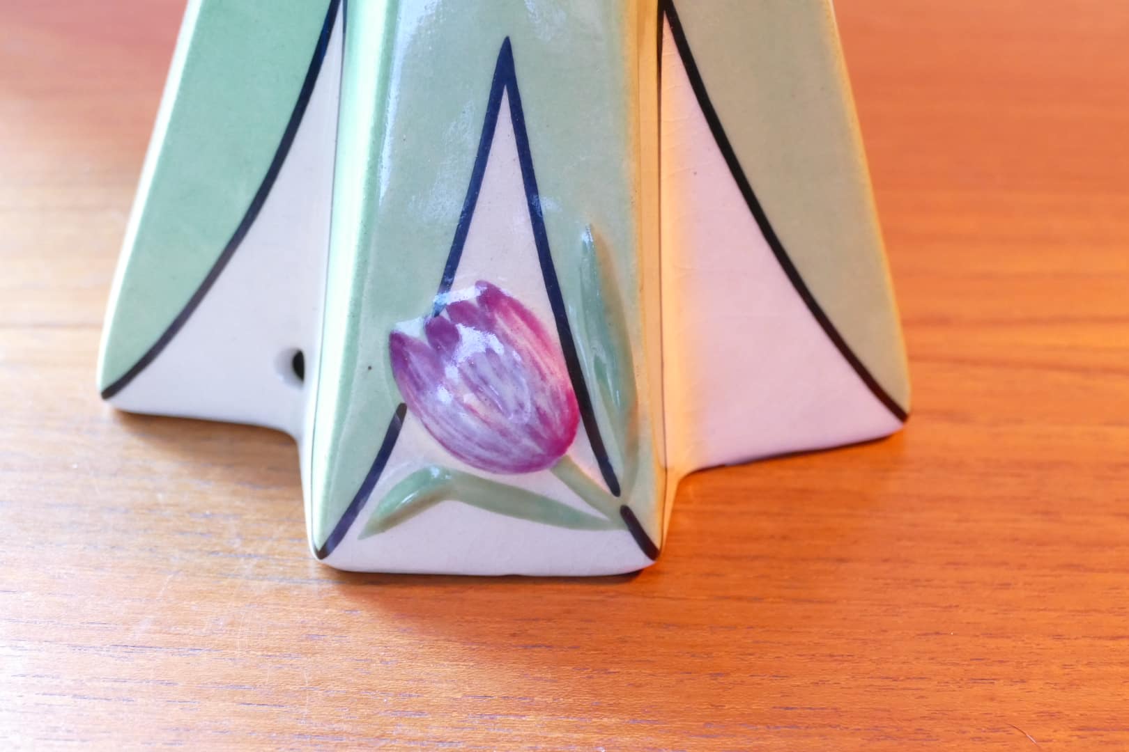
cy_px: 376
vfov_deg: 20.6
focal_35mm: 66
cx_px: 564
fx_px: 2070
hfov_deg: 30.5
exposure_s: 1/6
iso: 1600
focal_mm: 24
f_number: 3.6
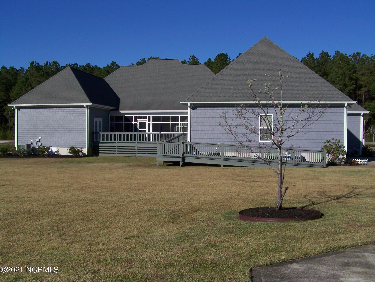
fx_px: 412
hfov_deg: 49.0
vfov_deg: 37.7
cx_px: 188
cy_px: 141
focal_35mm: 38
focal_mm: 6.3
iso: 64
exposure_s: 1/500
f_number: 5.6
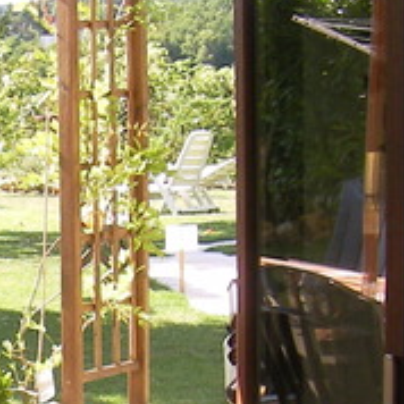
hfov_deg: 10.3
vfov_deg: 10.6
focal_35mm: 163
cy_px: 429
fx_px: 2152
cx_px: -211
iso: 50
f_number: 3.5
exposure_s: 1/180
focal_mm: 6.3
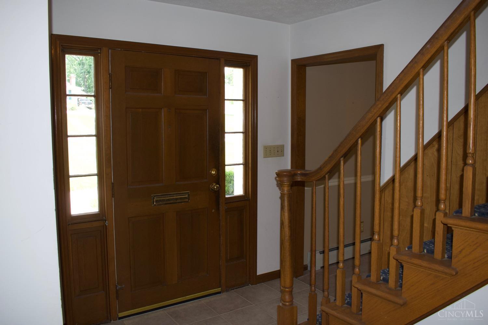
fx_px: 407
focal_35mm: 30
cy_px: 162
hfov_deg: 61.9
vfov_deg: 43.6
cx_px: 244
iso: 640
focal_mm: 20
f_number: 5
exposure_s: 1/200
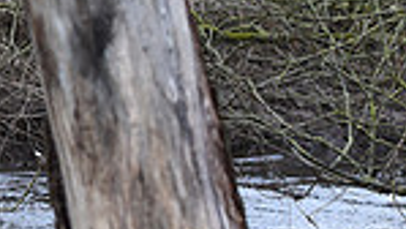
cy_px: 95
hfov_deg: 6.9
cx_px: -354
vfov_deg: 4.0
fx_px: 3296
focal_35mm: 306
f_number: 5.6
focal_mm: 75
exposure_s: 1/1250
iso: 2000
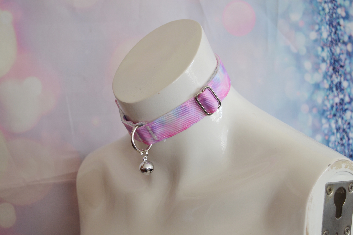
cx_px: 176
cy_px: 118
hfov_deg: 36.9
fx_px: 529
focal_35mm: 54
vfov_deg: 25.0
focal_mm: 36
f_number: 5
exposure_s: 1/100
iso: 400
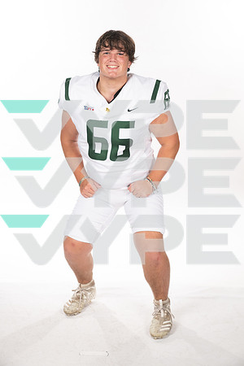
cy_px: 183
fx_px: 630
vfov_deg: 32.4
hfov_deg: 21.9
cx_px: 122
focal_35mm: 62
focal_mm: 62
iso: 640
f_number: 8
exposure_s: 1/400
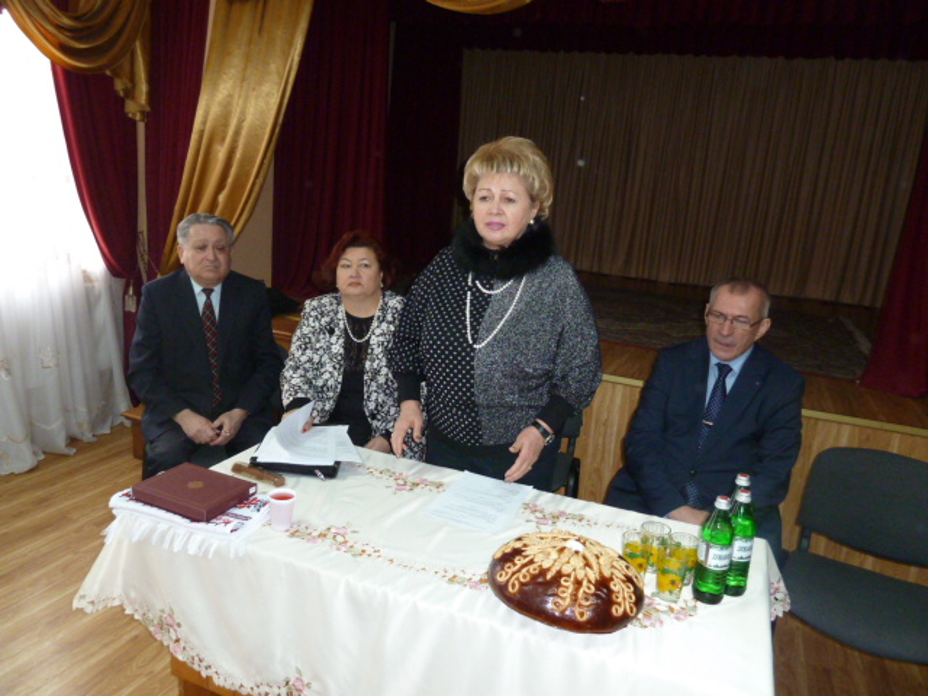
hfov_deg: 69.4
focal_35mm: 25
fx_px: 670
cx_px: 464
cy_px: 348
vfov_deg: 54.9
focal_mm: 4.1
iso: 400
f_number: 3.3
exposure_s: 1/30
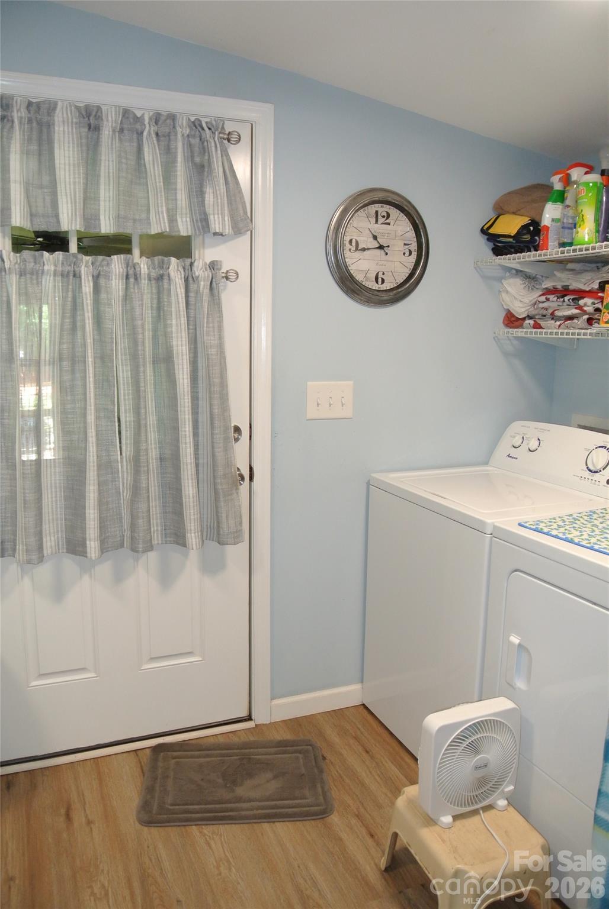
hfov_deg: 48.0
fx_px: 683
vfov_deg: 67.3
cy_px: 454
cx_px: 304
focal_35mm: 27
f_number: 3.5
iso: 560
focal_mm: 10
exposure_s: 1/60
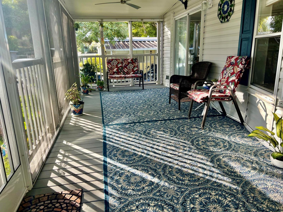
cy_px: 106
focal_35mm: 26
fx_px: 213
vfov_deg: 53.1
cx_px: 142
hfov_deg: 67.3
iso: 50
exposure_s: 1/308
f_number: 1.5
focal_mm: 5.7
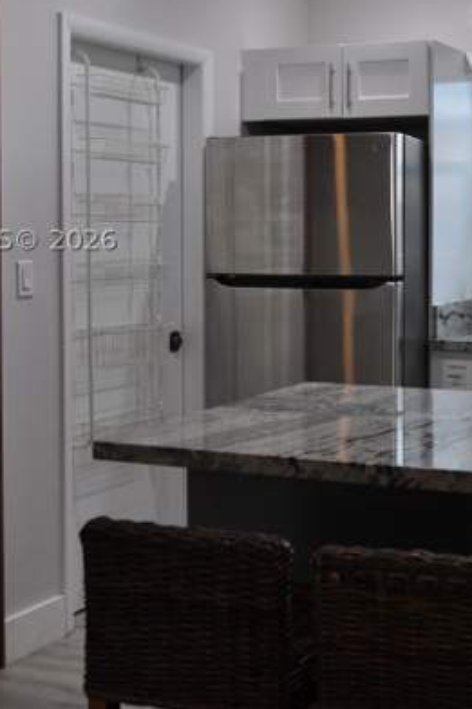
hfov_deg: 23.7
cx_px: 452
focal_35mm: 55
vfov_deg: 35.9
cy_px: 237
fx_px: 1083
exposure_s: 1/80
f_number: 4.5
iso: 400
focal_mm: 18
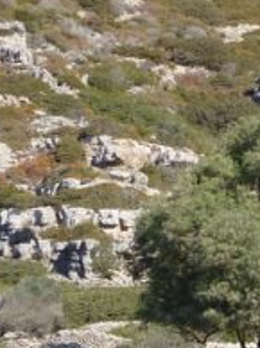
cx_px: 550
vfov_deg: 7.1
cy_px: 249
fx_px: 2810
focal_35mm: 280
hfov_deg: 5.2
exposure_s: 1/320
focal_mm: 9.5
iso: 80
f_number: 4.2
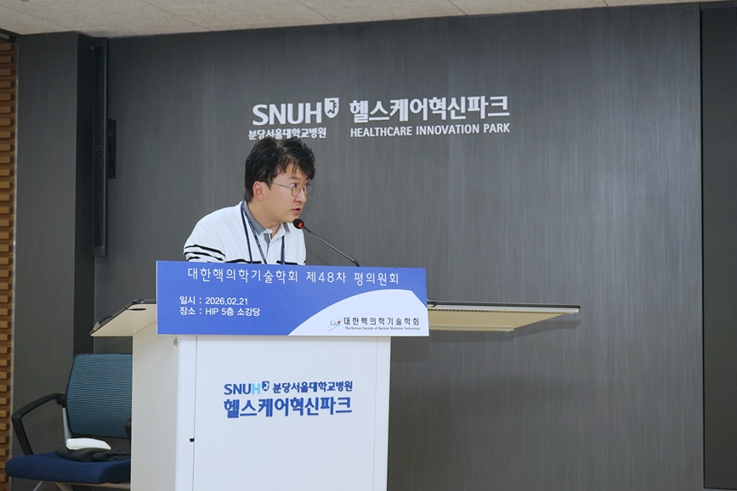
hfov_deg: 33.4
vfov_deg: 22.6
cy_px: 216
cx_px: 331
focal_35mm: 60
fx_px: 1228
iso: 400
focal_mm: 52
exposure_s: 1/80
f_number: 6.3
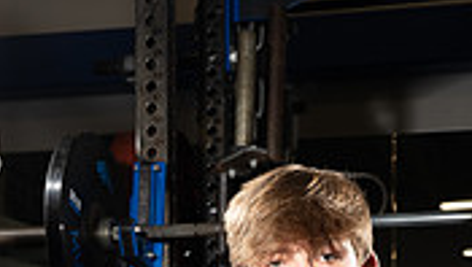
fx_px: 1416
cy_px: 585
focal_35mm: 113
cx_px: 294
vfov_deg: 9.8
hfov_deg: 18.9
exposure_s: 1/250
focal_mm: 42
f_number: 8
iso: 800
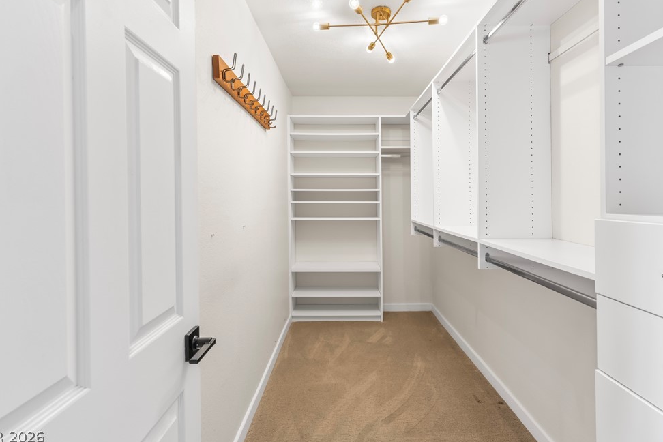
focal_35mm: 19
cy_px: 201
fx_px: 350
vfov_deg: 64.4
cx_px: 342
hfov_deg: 86.9
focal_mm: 17
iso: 400
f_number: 8
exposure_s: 1
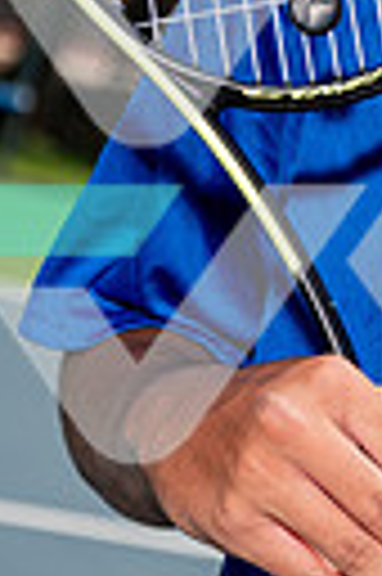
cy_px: 9
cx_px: 584
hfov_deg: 7.2
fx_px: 2968
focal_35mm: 186
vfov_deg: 11.0
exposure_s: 1/1600
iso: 100
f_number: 4
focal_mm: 53
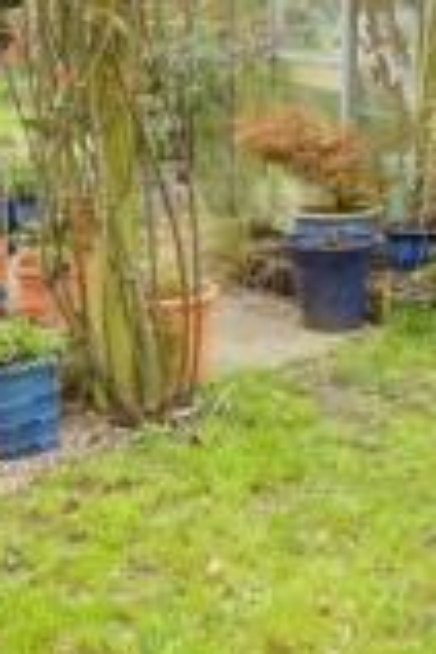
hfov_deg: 21.9
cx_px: 237
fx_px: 1126
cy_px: -35
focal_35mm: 62
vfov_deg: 29.7
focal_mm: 10
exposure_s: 1/60
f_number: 8
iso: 200
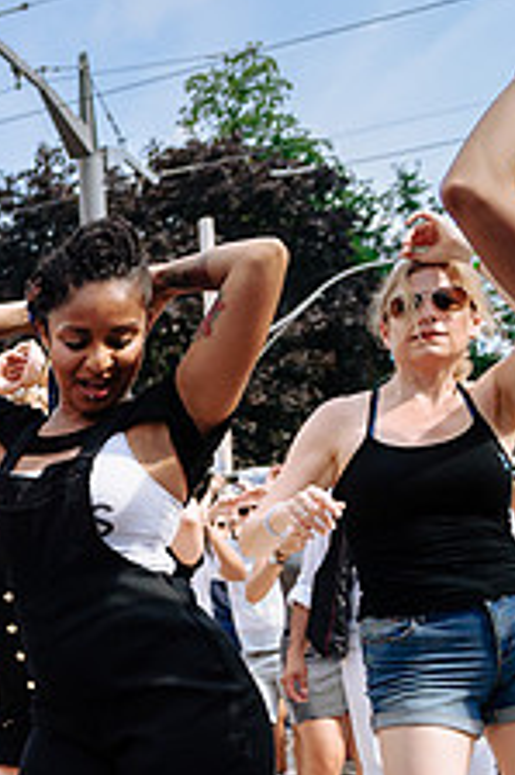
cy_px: 649
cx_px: -463
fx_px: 1418
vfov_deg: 29.6
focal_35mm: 66
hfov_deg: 16.5
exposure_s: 1/1000
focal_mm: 17
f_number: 4
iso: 100
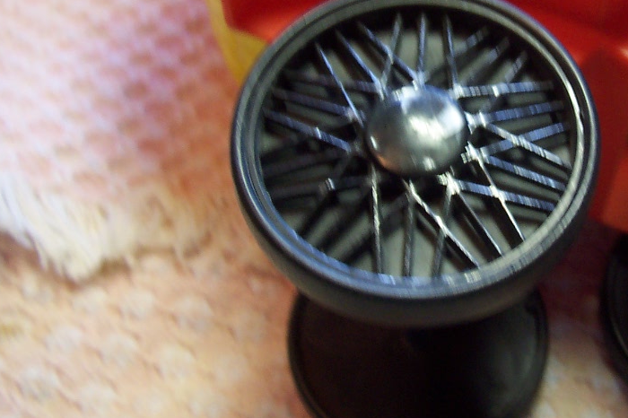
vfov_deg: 20.5
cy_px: 117
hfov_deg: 29.9
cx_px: 484
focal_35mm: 66
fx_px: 1151
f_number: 2.8
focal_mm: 5.6
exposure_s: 1/30
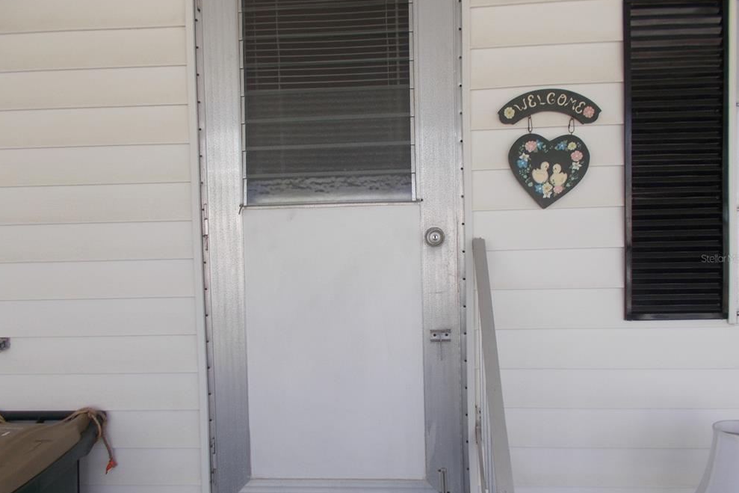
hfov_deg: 65.5
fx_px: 575
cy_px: 258
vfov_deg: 46.4
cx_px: 364
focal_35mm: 28
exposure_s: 1/160
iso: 80
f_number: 3.2
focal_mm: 4.6
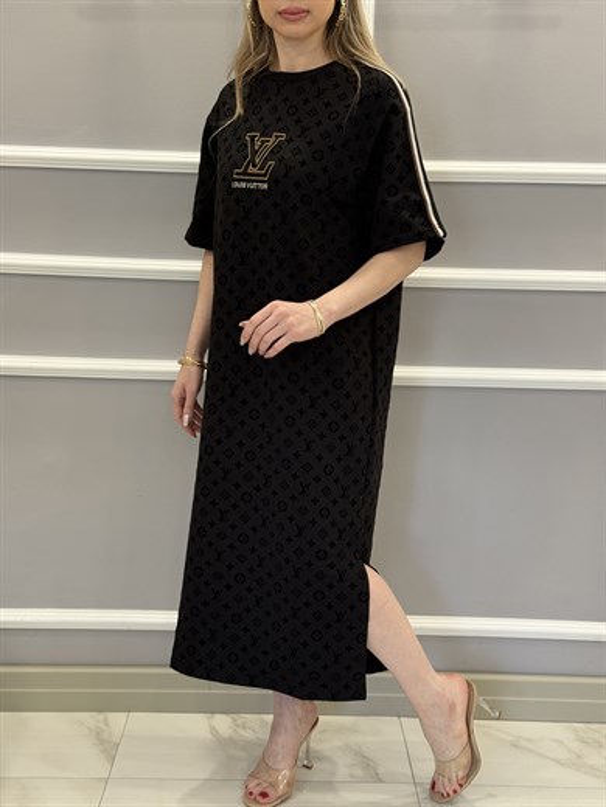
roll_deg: -2.2
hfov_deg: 30.3
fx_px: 1120
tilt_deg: -8.3
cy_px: 404
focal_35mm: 48
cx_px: 303
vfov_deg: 39.7
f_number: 1.78
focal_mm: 6.76
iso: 125
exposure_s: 1/81
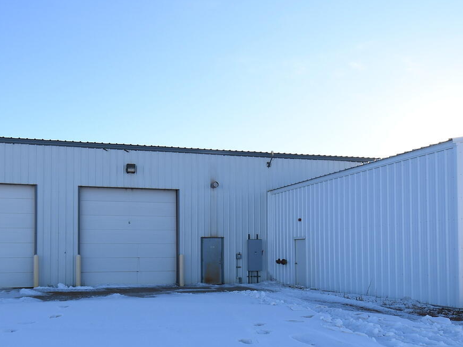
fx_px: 442
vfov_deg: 42.1
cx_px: 162
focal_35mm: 33
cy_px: 245
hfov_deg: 54.4
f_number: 5.6
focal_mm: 10
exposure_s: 1/320
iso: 100
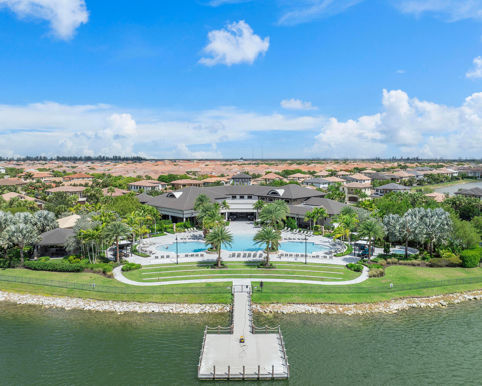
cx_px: 241
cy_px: 192
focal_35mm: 26
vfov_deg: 54.9
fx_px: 371
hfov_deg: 66.0
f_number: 2.8
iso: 100
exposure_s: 1/2000
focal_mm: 12.29
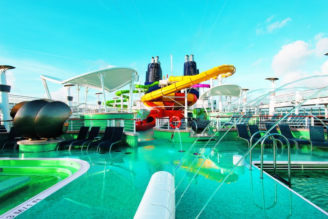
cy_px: 110
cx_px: 164
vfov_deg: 67.4
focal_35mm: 18
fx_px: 164
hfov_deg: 90.0
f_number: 16
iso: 200
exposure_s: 1/60
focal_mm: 18
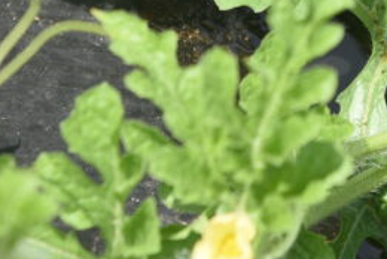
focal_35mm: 473
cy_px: -225
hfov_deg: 4.4
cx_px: 106
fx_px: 5090
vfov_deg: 2.9
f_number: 5.6
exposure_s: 1/500
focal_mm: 120
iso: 200
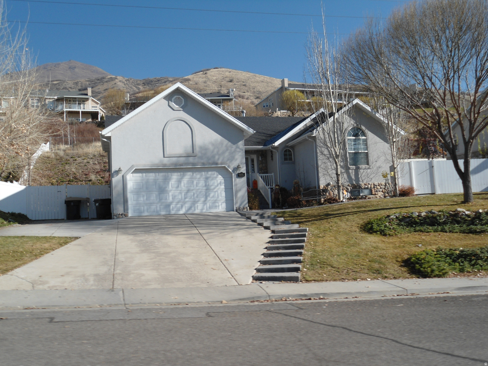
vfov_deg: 45.4
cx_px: 244
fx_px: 437
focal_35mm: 31
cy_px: 183
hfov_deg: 58.4
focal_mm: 5.6
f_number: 8.5
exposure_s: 1/160
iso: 80
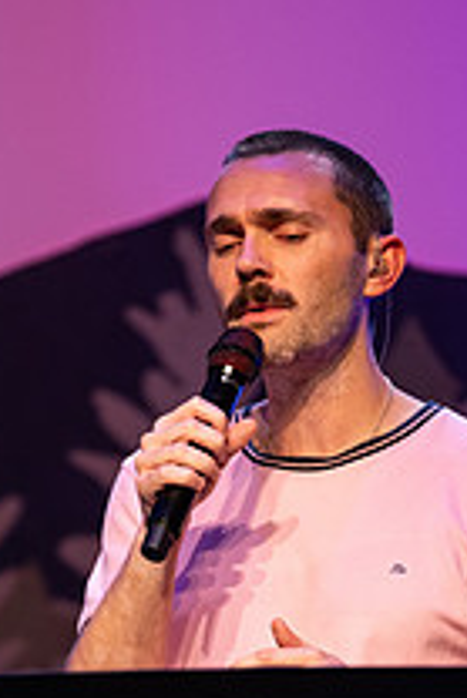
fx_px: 8819
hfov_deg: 3.0
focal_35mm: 454
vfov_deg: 4.5
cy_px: 587
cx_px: 265
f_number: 2.8
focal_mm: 140
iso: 1600
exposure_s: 1/210
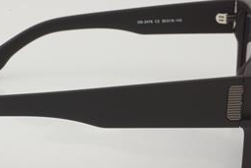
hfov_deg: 17.4
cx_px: 82
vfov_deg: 11.7
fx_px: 816
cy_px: 84
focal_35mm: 117
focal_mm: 50
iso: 100
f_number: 32
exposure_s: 1/3
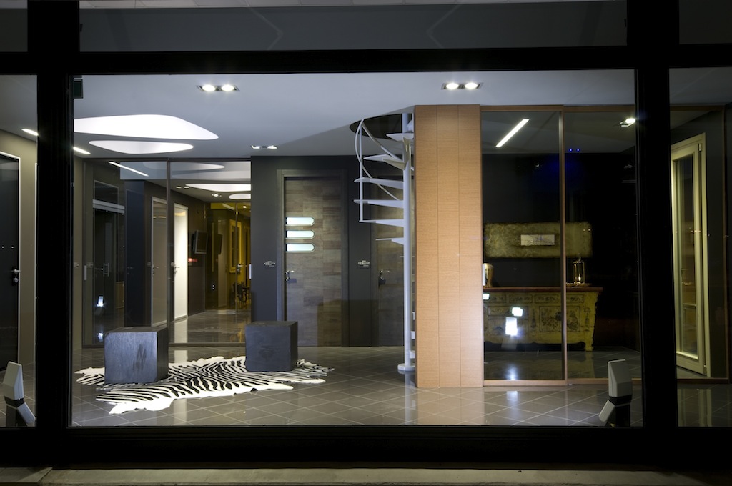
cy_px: 243
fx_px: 609
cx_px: 366
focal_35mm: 30
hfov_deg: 62.0
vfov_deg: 43.5
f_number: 11
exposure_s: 1/1.25
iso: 100
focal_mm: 20
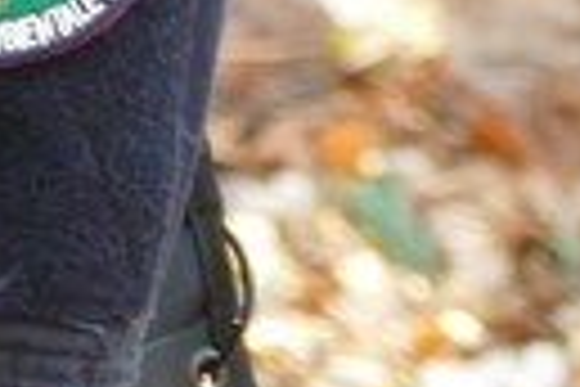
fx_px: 10133
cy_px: -932
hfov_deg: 3.2
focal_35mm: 629
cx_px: -1407
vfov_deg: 2.2
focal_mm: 32.65
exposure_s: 1/80
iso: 640
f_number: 3.8
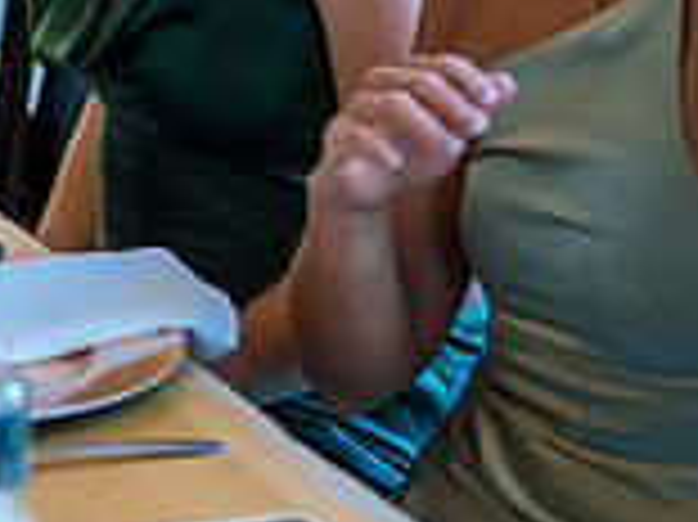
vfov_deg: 7.2
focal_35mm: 202
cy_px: -322
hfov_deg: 9.8
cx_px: 203
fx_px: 4070
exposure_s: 1/200
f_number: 2.5
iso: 400
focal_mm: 56
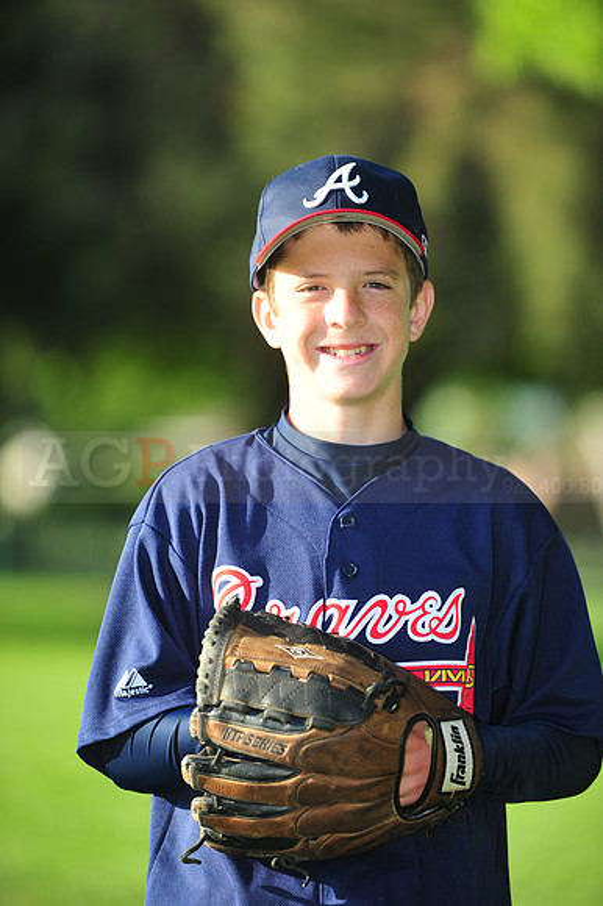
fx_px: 5031
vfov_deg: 10.3
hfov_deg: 6.9
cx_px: 302
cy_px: 453
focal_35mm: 200
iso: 200
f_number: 4
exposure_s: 1/640
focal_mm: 200
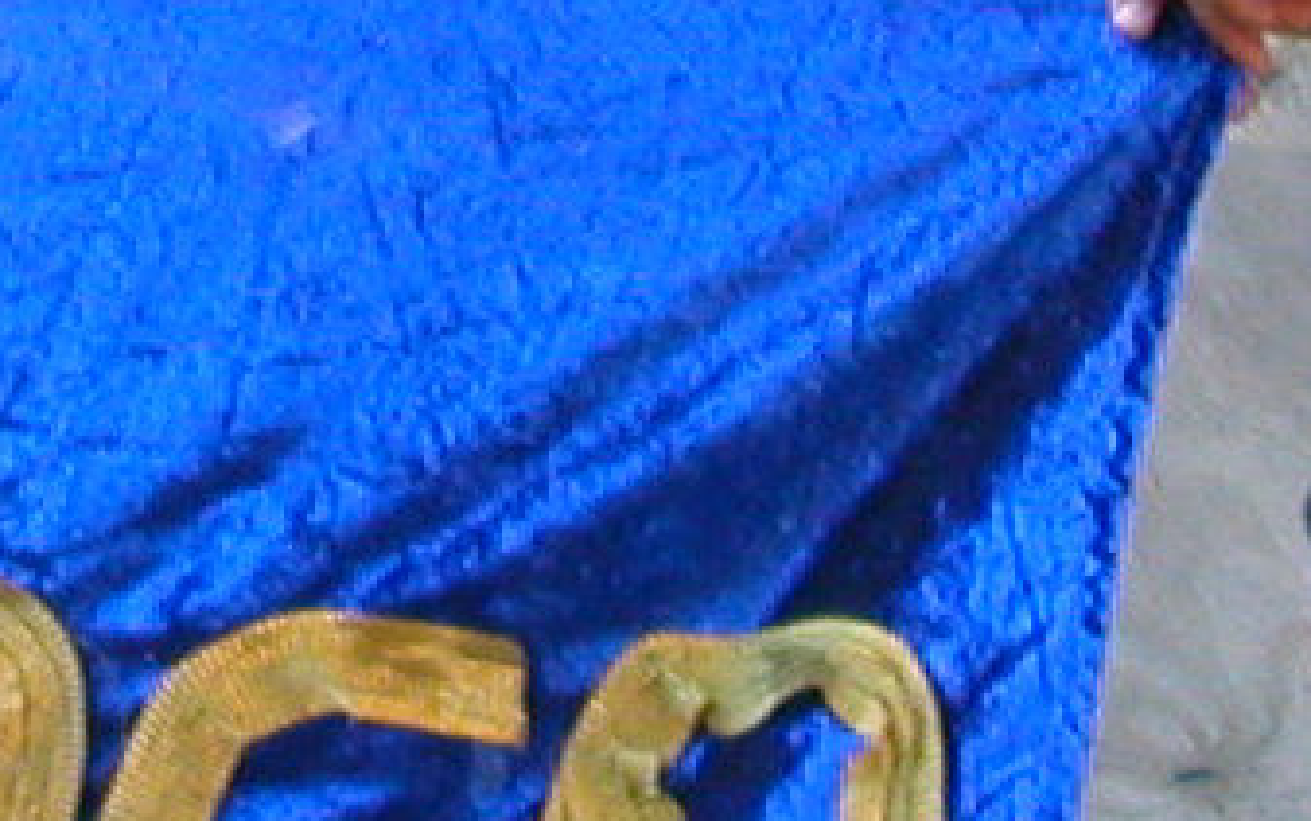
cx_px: 233
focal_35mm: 186
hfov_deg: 11.2
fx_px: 6649
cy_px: -354
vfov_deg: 7.0
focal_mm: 5.6
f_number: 2.7
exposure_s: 1/209
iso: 100
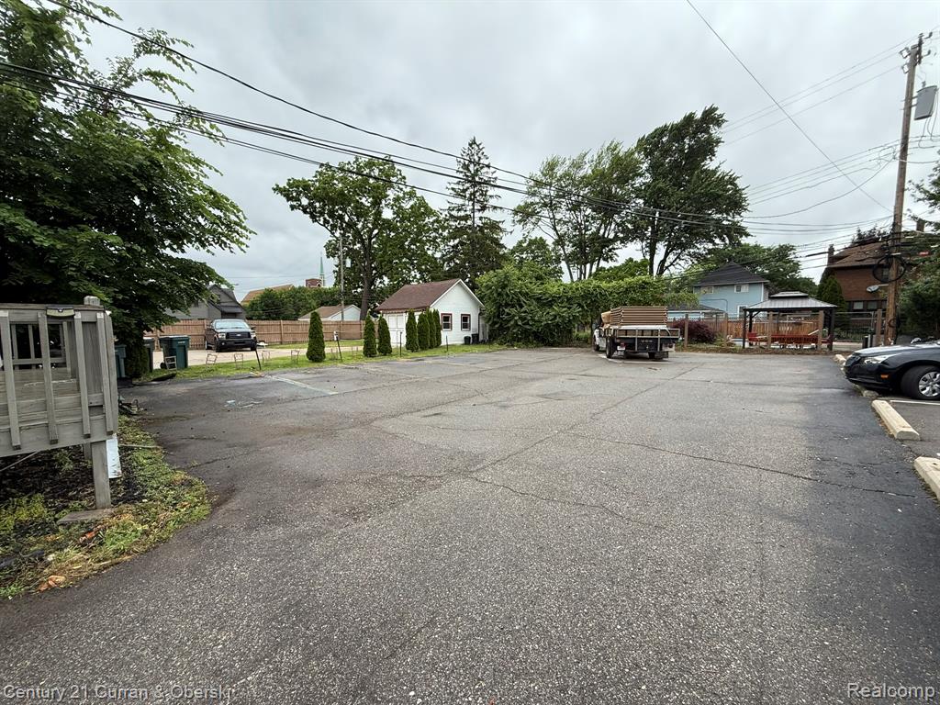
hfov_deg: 102.1
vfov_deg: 85.7
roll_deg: -0.3
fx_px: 380
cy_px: 352
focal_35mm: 14
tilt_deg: -5.2
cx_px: 470
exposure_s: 1/510
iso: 50
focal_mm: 2.22
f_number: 2.2
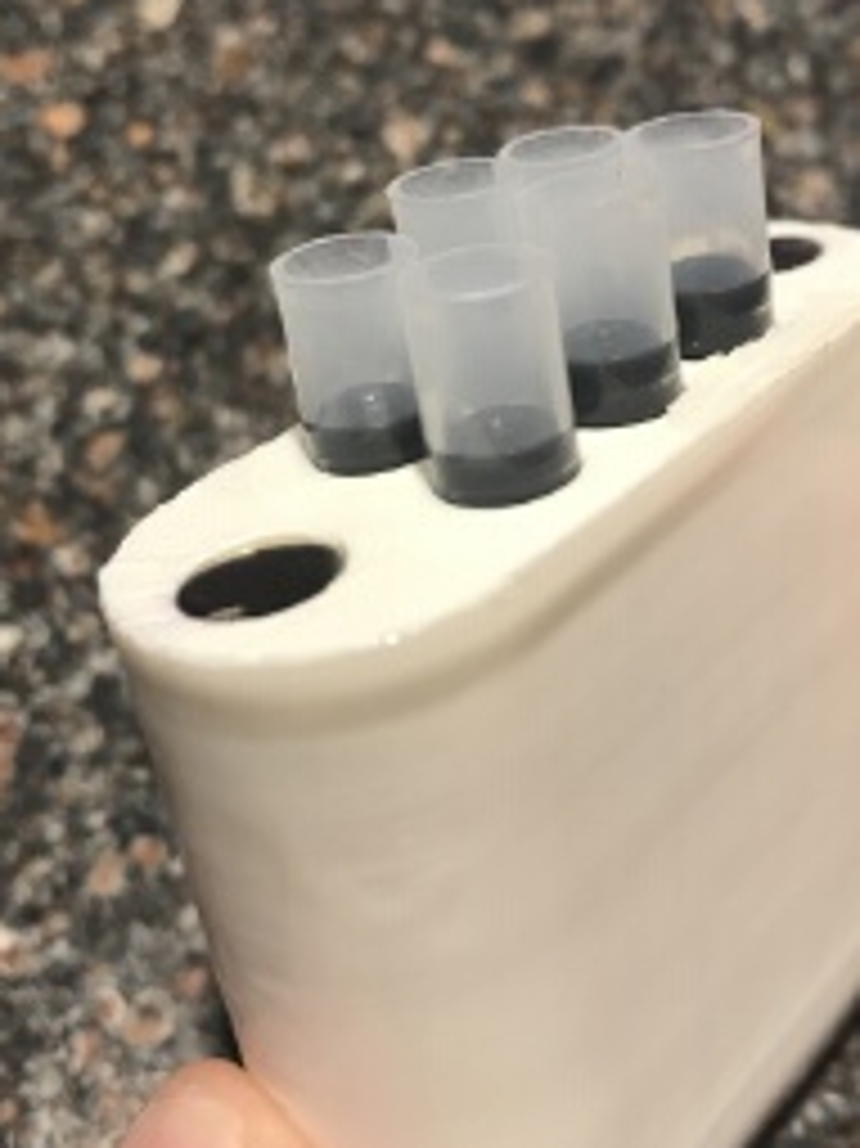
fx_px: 1459
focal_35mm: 44
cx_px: 513
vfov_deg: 42.6
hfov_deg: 32.8
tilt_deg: -55.2
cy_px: 423
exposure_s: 1/20
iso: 40
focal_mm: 3.99
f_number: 1.8
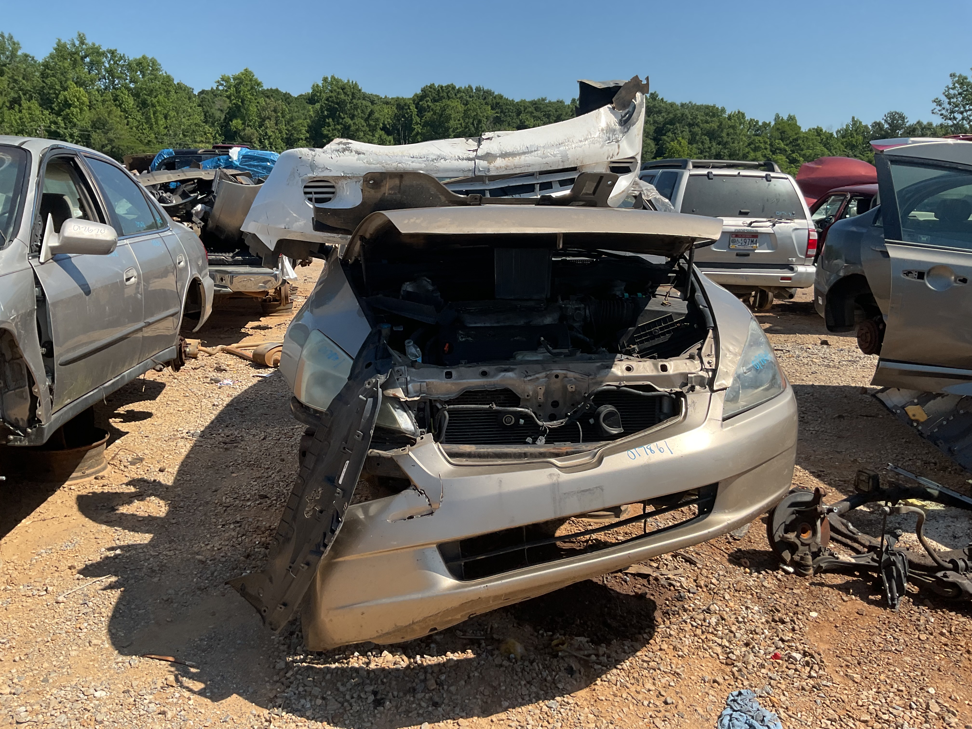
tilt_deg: -13.8
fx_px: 814
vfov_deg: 48.2
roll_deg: -1.9
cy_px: 364
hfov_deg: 61.7
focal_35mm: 29
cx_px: 486
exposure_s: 1/1490
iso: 16
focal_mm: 3
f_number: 1.8
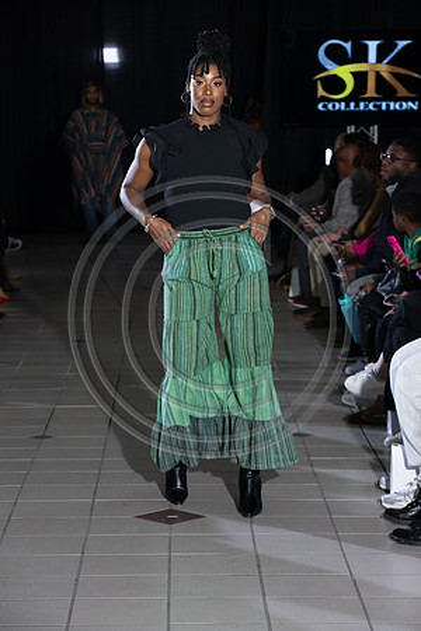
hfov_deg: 12.2
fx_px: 1965
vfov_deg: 18.3
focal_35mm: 112
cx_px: 210
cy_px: 316
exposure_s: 1/160
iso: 1000
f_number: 6.3
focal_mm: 112
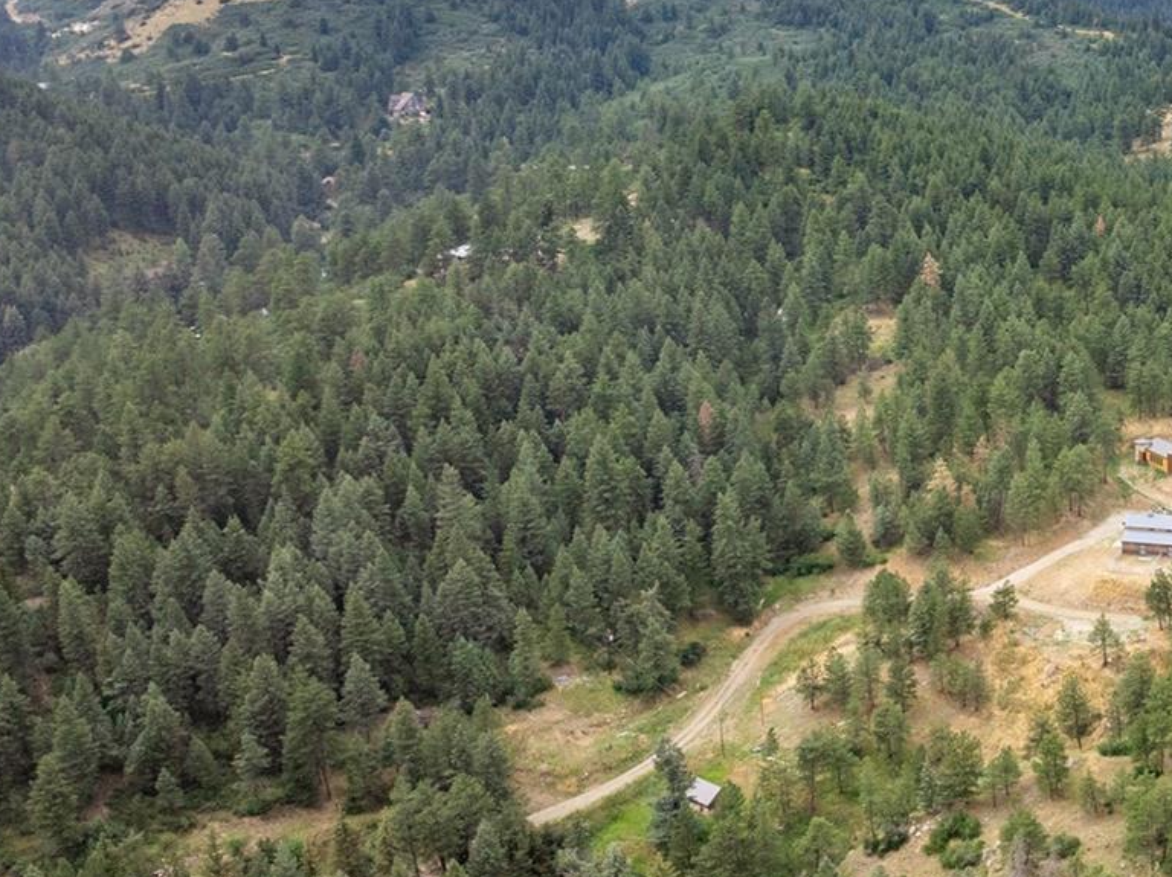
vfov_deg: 29.1
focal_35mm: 50
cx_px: 1199
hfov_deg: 34.4
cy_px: 419
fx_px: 1692
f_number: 2.8
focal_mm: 12.29
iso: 340
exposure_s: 1/15
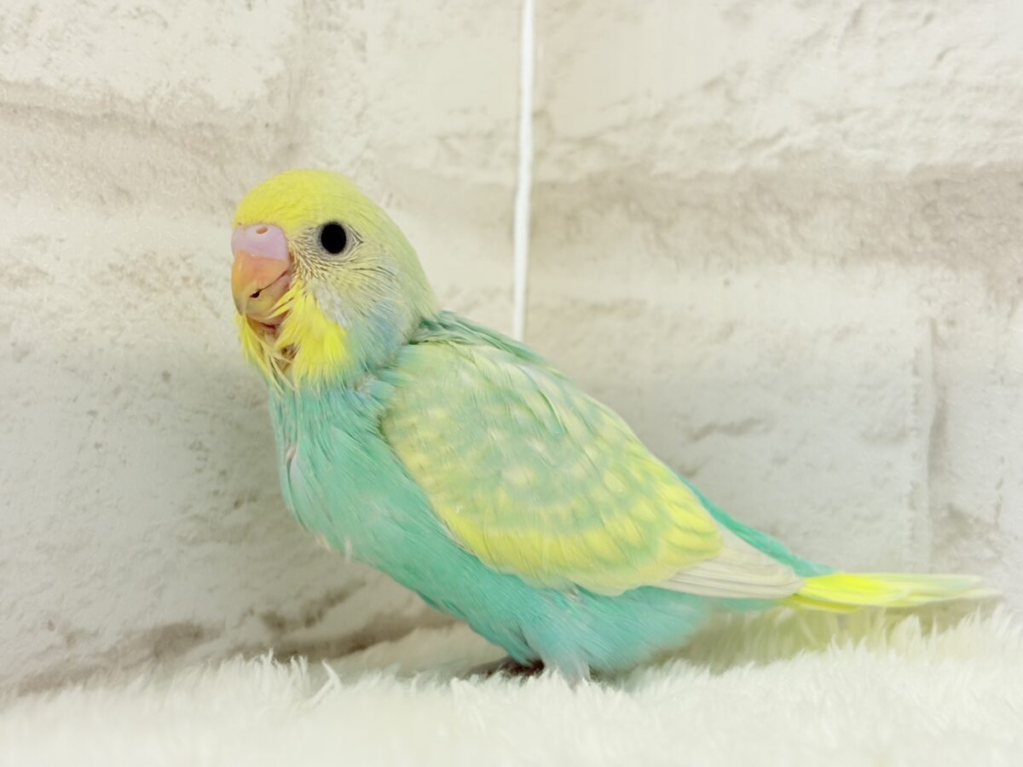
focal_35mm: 52
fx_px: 1537
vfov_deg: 28.0
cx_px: 512
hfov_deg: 36.8
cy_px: 384
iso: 80
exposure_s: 1/100
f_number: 1.6
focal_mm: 5.96
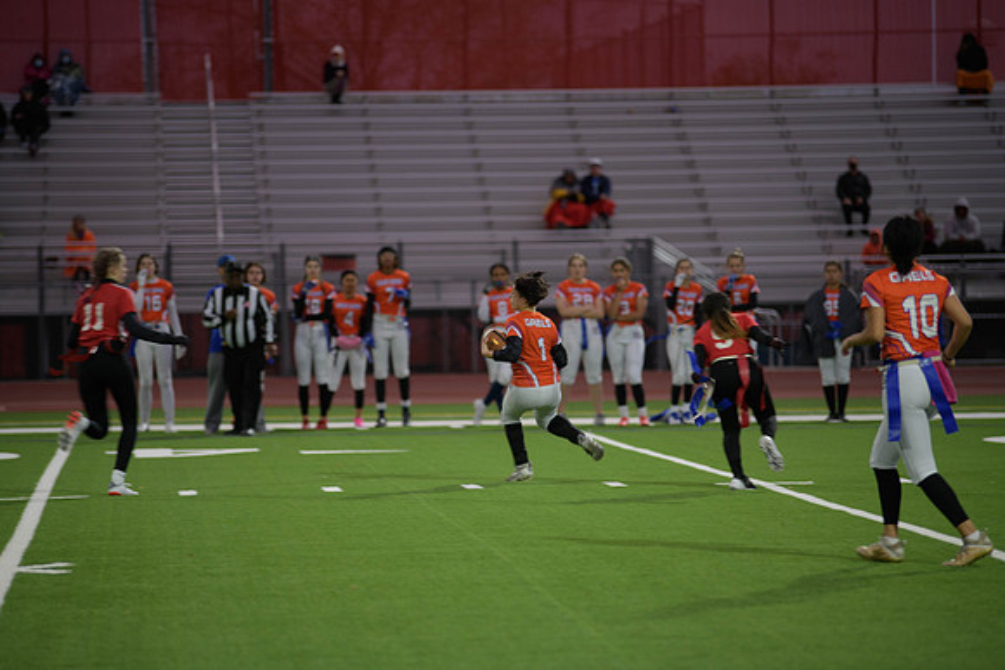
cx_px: 502
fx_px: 4747
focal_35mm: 170
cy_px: 335
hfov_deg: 12.1
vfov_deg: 8.1
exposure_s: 1/200
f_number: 2.8
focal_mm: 170
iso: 500
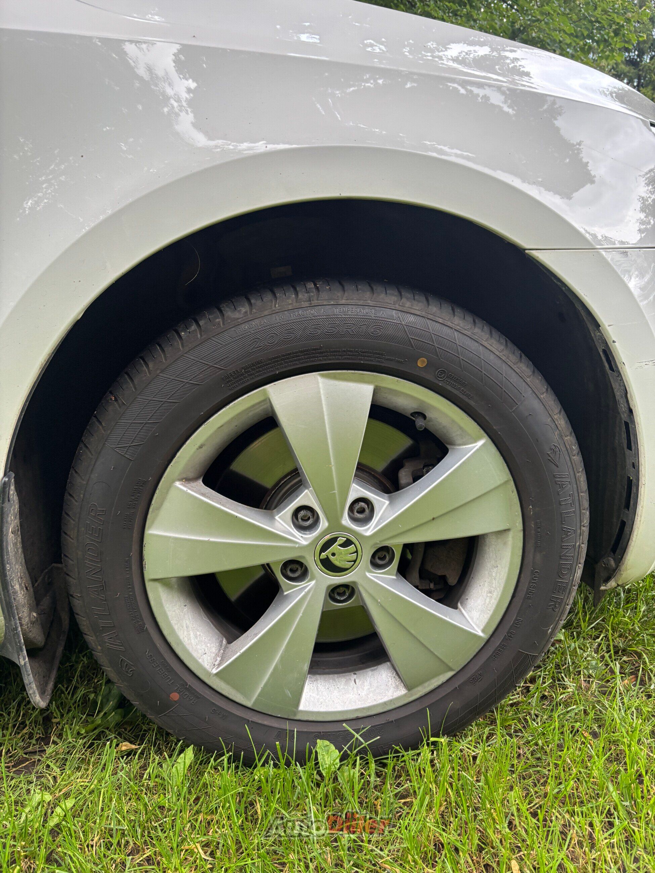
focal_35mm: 26
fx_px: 656
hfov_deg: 53.1
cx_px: 328
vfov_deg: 67.3
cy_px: 436
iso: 125
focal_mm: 5.96
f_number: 1.6
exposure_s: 1/121
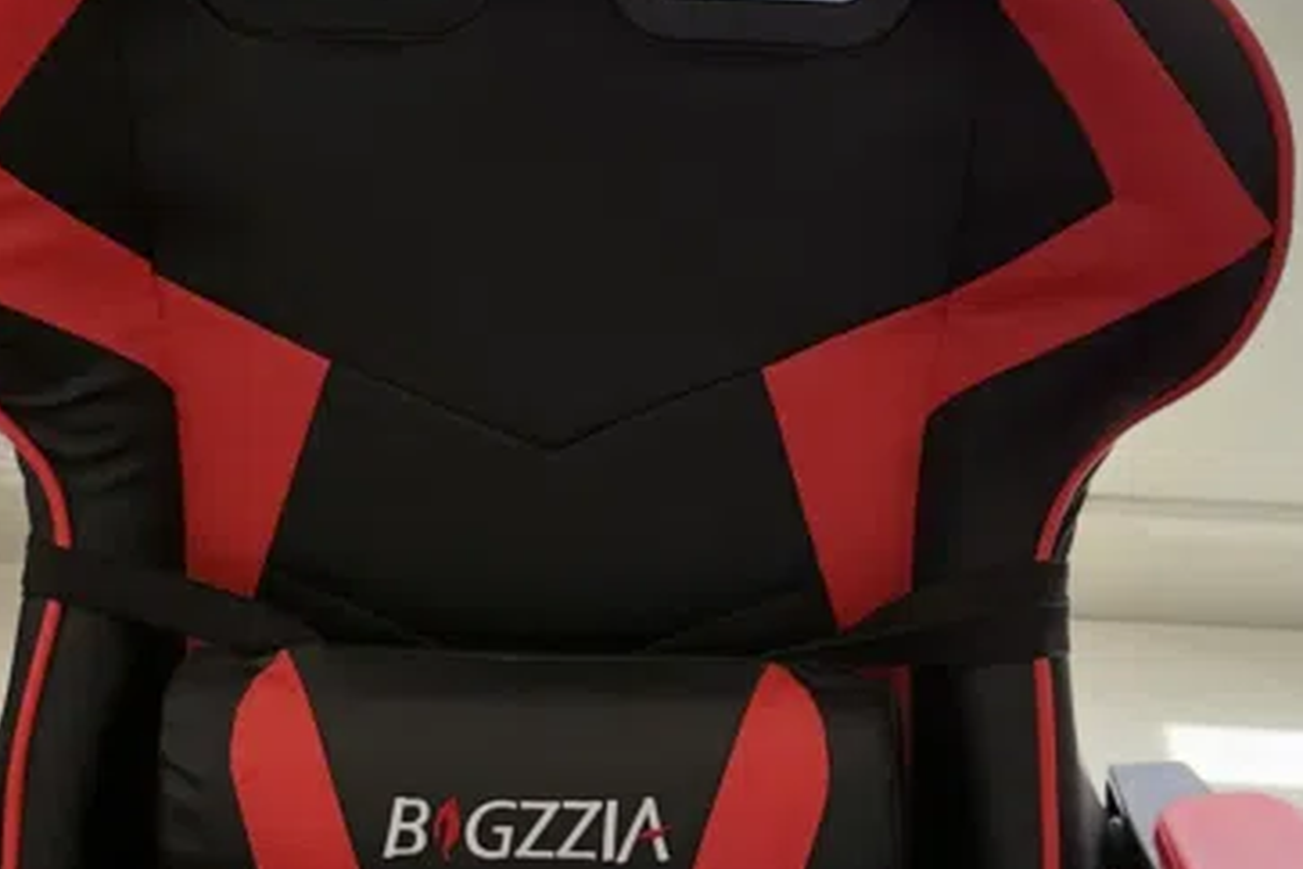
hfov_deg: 44.3
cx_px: 546
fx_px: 1592
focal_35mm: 44
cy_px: 794
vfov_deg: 29.2
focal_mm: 6.76
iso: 125
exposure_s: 1/121
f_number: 1.78
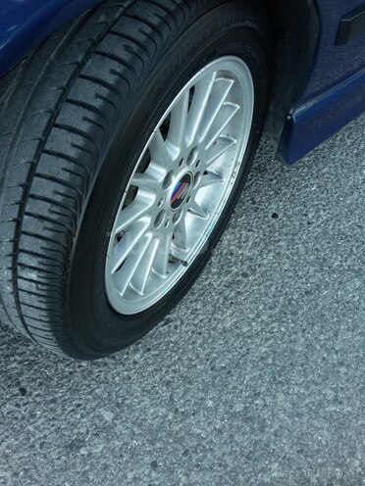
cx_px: 182
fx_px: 436
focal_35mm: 31
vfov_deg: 58.4
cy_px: 243
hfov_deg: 45.4
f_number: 2.2
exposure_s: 1/100
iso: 80
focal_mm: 3.3
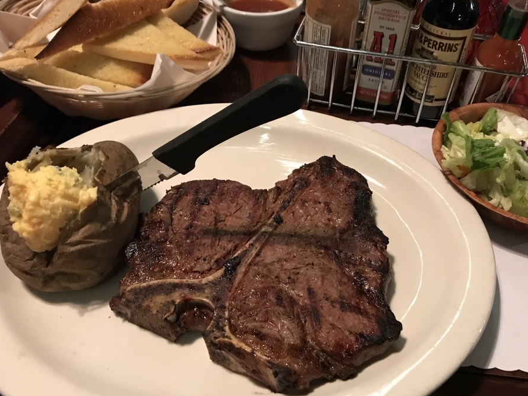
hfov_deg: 56.6
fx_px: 488
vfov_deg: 44.1
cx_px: 298
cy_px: 219
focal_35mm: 32
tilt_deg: -46.5
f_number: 1.8
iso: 100
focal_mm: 3.99
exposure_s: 1/4
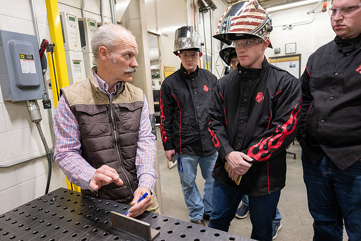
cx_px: 180
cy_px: 120
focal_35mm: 21
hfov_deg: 81.2
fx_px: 211
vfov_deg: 59.5
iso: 2000
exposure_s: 1/200
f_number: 4
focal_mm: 21
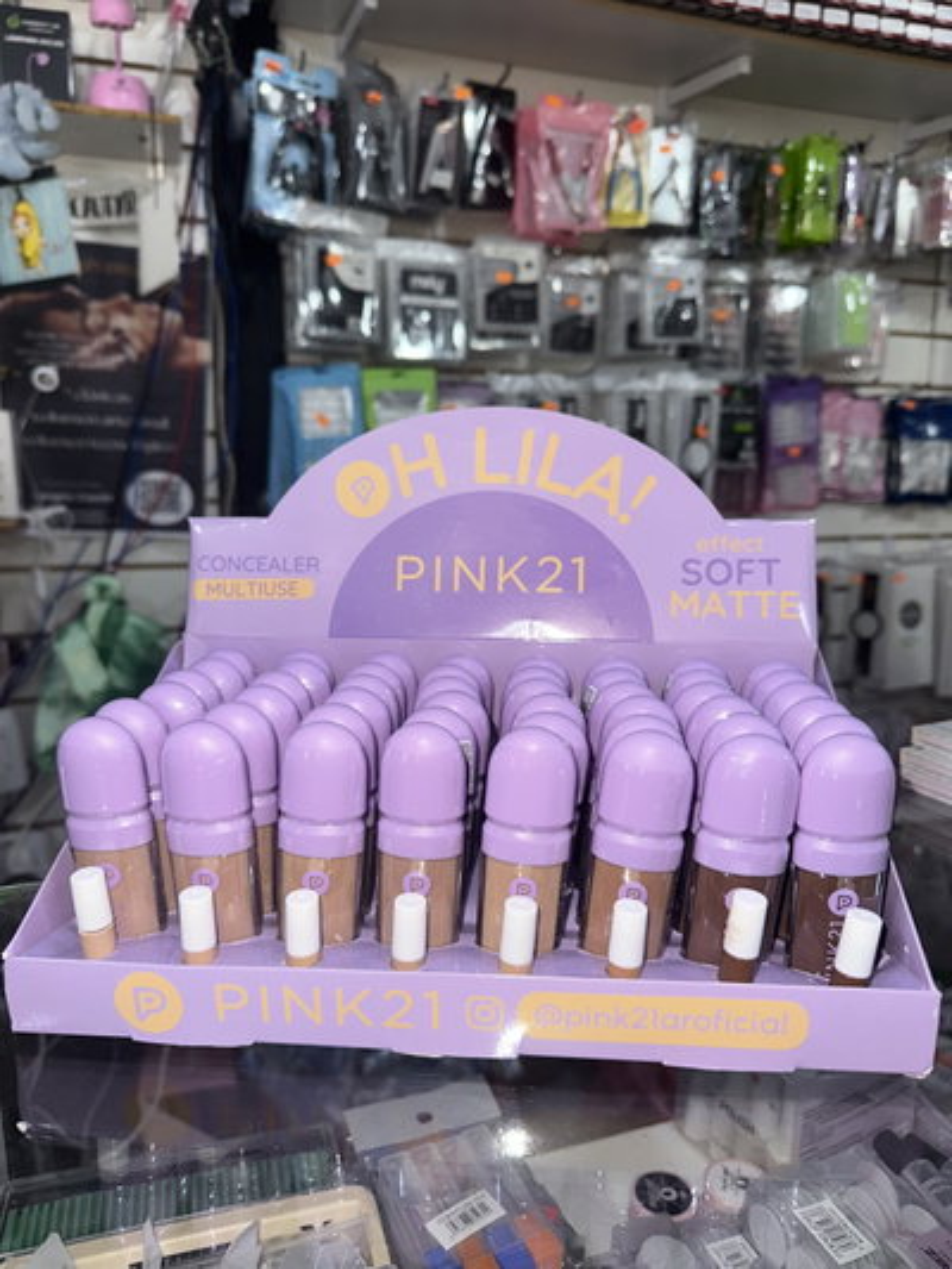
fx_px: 880
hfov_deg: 56.8
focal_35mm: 24
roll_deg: -0.8
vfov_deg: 71.6
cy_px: 634
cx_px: 476
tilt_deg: -10.9
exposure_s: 1/158
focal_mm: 6.86
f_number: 1.78
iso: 50
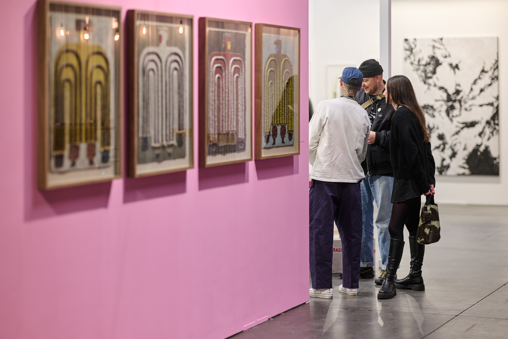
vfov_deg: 16.1
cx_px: 254
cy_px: 170
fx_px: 1199
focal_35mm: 85
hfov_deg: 23.9
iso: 400
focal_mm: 85
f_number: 1.6
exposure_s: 1/250
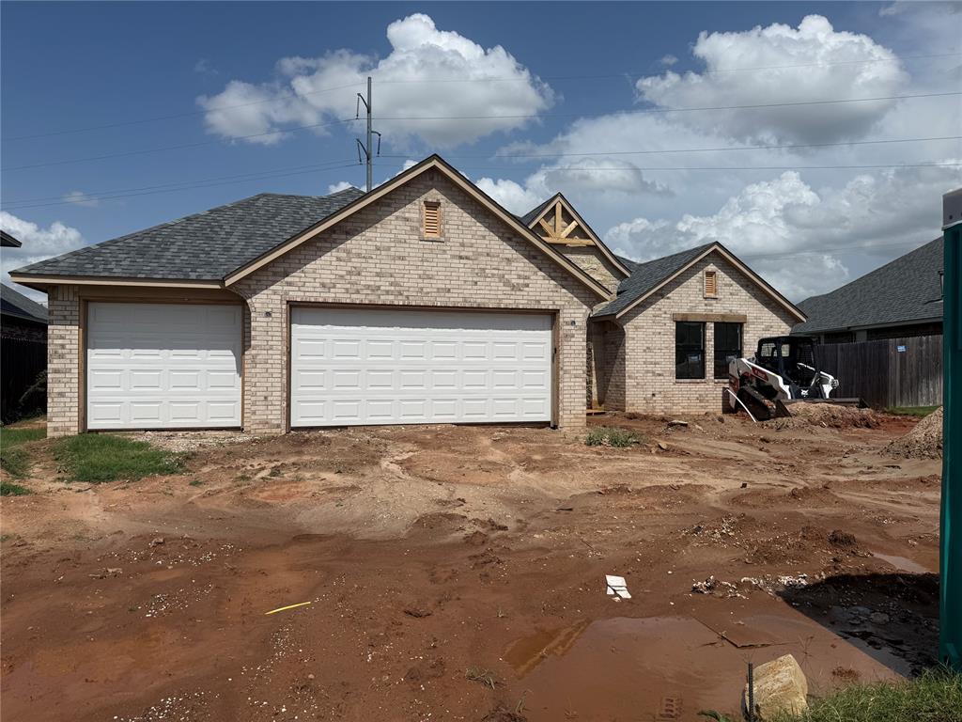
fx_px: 667
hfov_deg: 71.6
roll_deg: -0.5
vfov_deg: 56.8
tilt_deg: +1.9
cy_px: 361
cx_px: 481
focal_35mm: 24
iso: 80
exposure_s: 1/11905
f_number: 1.78
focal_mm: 6.76
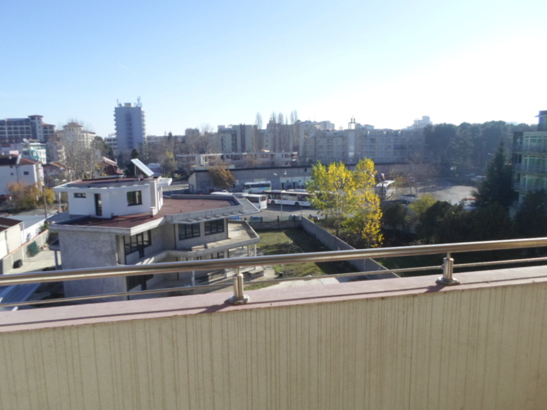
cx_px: 274
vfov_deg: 54.9
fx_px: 395
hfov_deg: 69.4
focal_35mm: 25
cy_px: 205
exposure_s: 1/1500
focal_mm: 4.5
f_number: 2.5
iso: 80
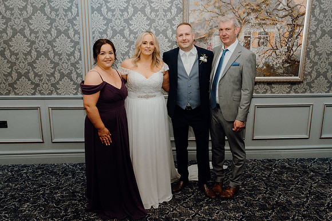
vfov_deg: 40.0
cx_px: 166
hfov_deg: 57.2
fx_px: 304
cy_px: 110
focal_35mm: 33
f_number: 5
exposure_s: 1/160
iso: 2500
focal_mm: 33
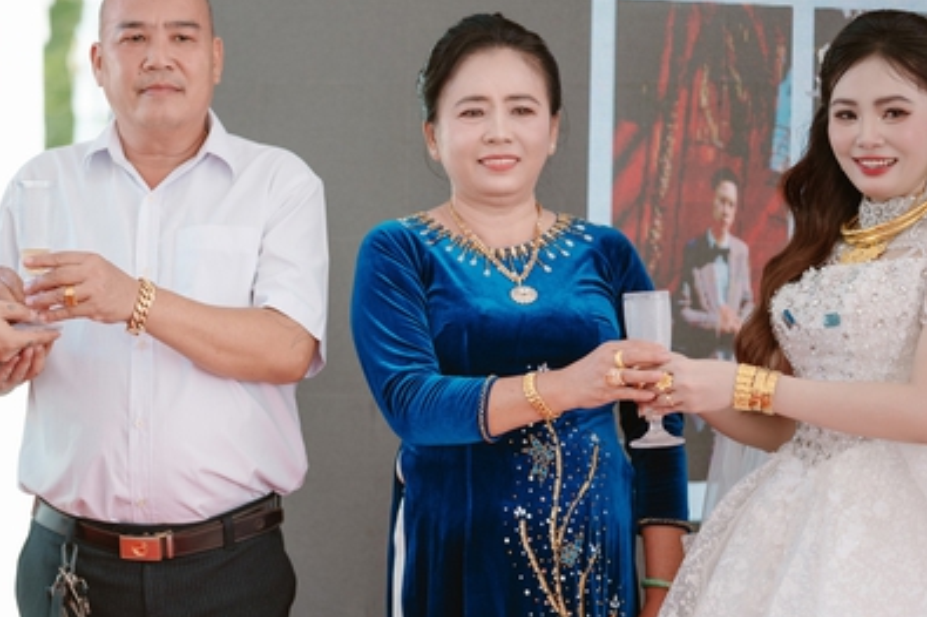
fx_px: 3655
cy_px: 282
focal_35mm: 142
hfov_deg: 14.4
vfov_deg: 9.7
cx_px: 298
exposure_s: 1/1250
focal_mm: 85
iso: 320
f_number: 1.8
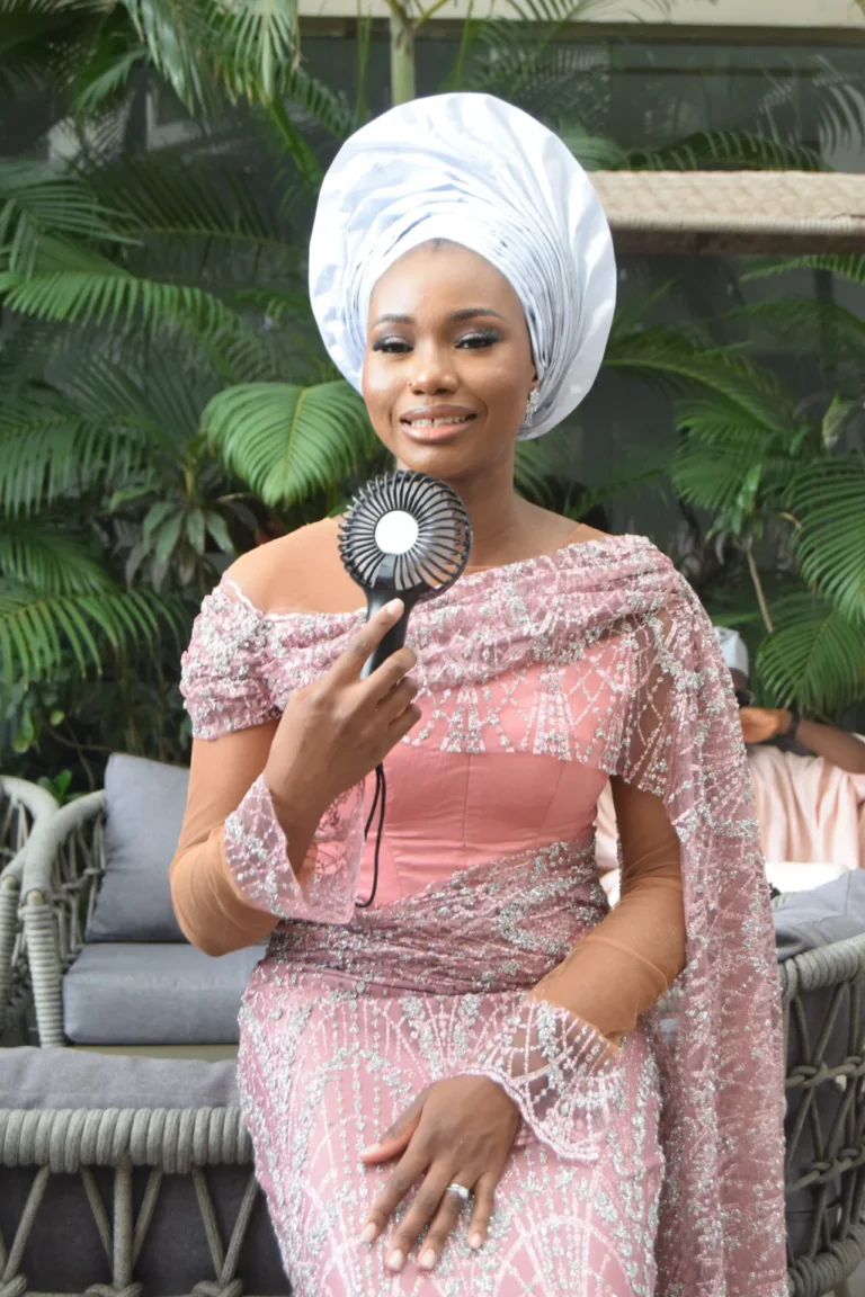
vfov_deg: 33.4
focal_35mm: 60
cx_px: 432
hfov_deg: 22.6
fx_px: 2162
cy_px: 648
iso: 1600
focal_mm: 40
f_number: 5
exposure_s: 1/160
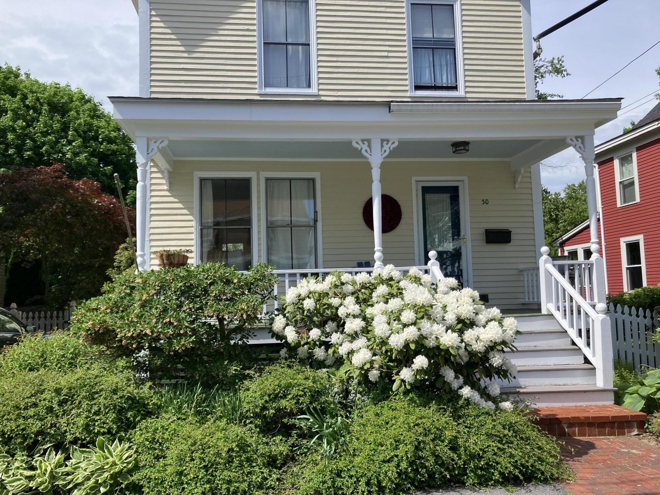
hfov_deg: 63.4
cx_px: 330
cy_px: 248
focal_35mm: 28
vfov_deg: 49.7
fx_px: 534
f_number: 1.8
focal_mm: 3.99
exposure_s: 1/1675
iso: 32
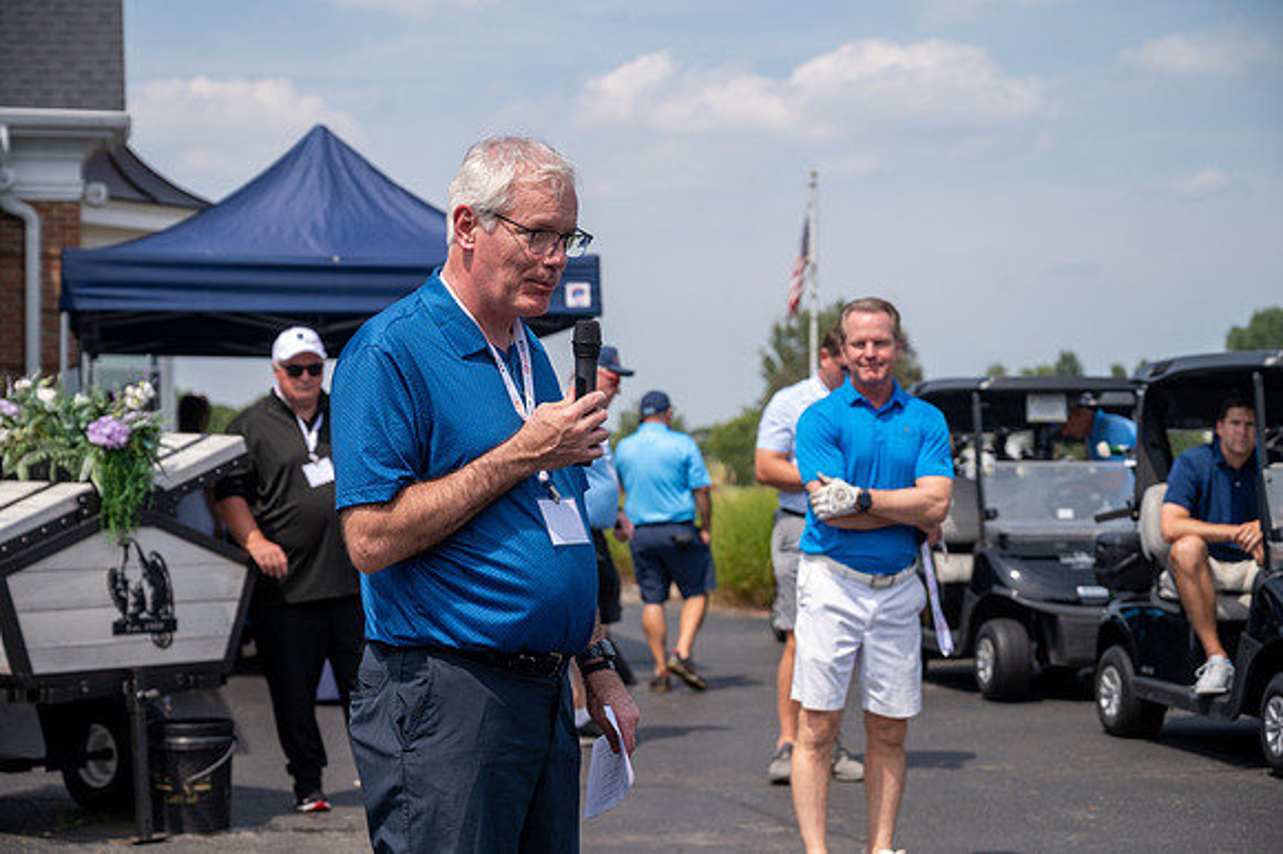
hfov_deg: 28.9
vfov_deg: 19.4
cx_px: 642
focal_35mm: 70
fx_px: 2493
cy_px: 427
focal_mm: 70
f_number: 5
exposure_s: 1/1250
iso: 250
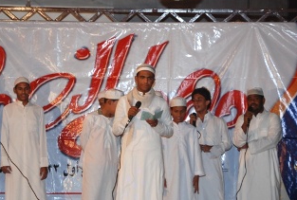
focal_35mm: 147
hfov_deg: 13.9
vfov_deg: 9.4
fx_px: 1217
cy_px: 106
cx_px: 128
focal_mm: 80
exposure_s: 1/60
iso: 500
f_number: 5.6
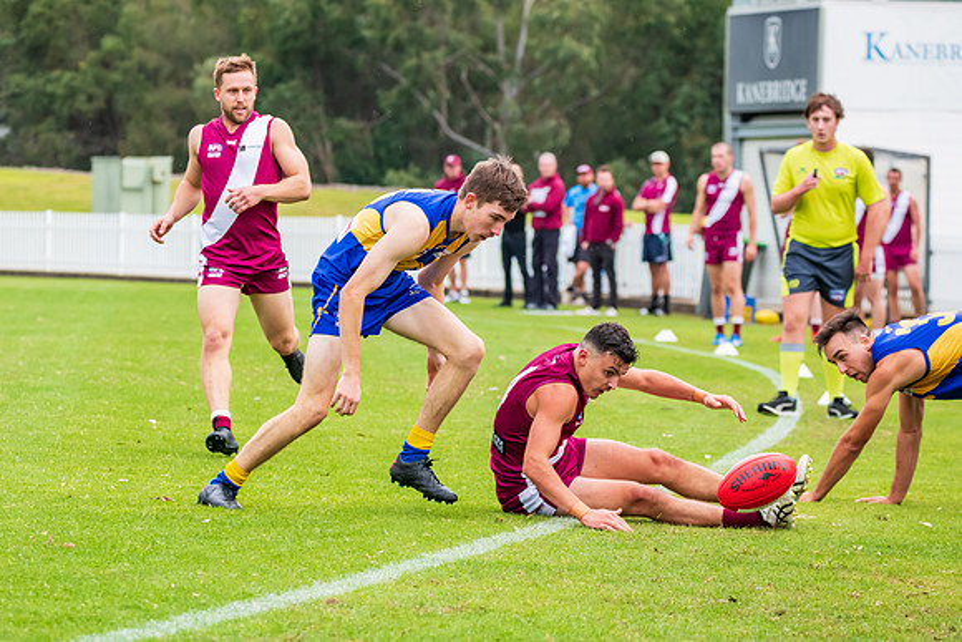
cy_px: 332
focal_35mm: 203
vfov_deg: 6.8
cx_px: 393
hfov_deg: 10.1
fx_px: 5433
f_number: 7.1
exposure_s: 1/1250
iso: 1000
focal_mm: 170
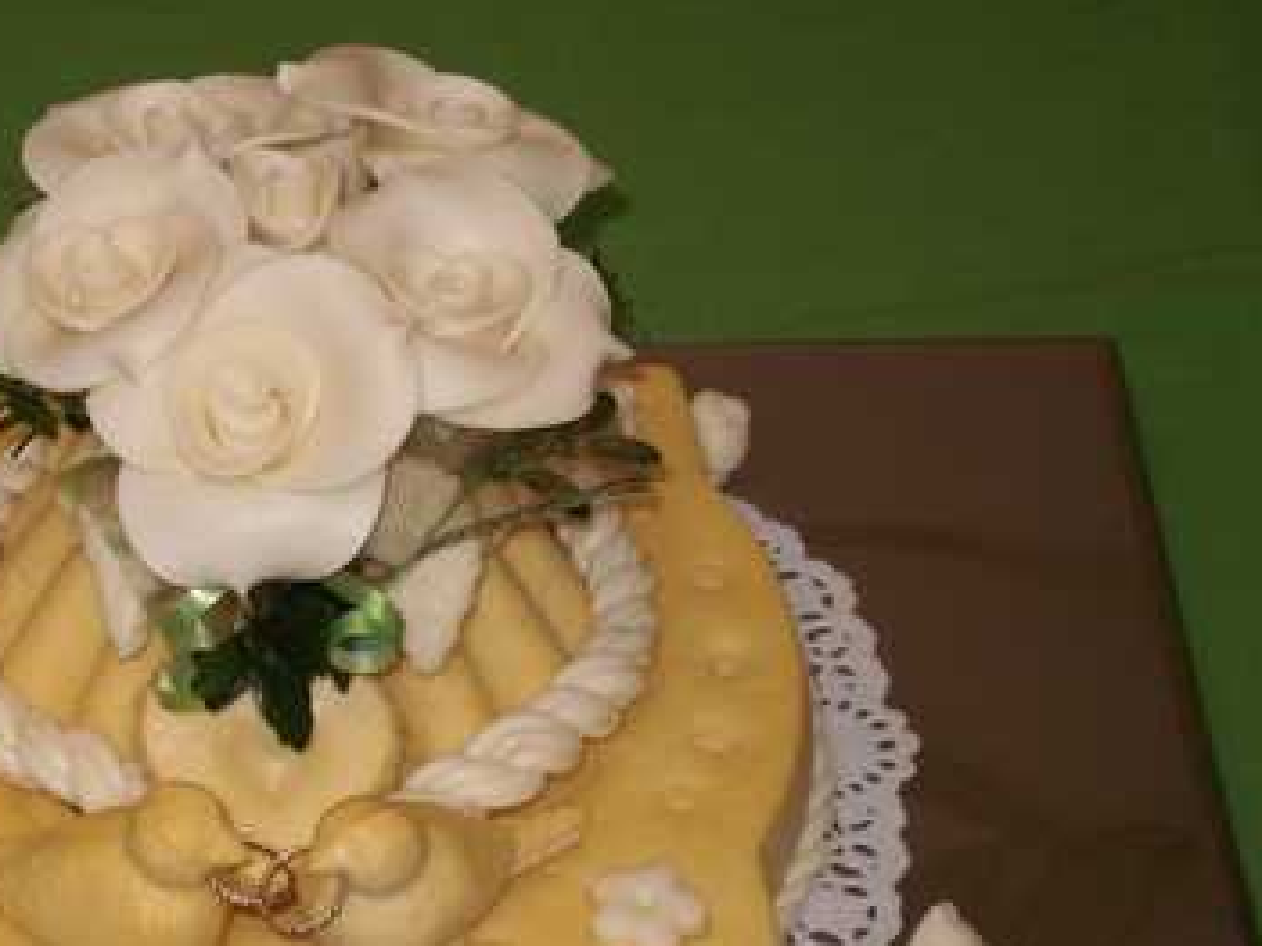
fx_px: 4118
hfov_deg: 17.3
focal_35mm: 113
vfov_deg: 13.1
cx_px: 291
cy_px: 619
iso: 100
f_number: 4.2
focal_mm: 10.3
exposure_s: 1/40
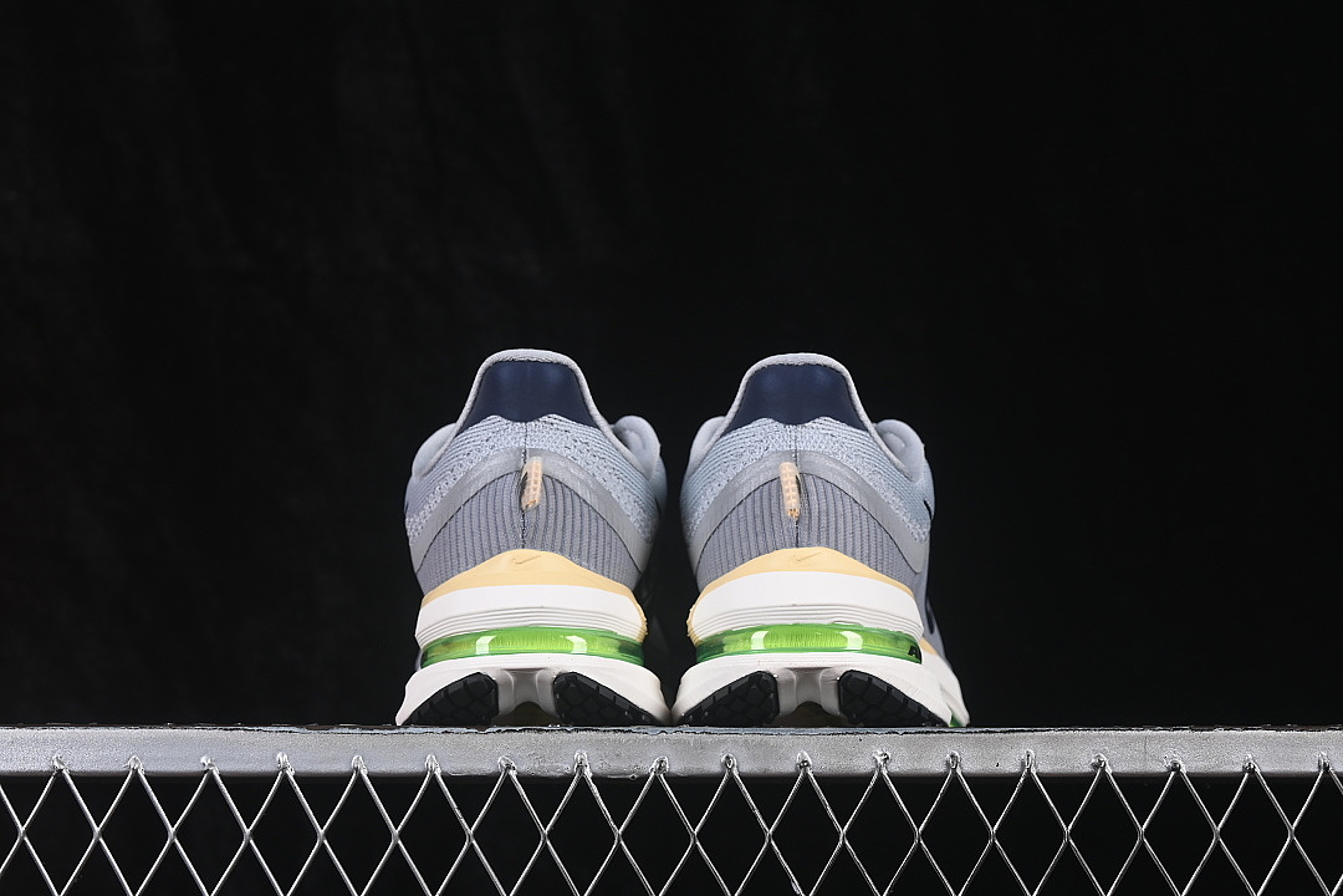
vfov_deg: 18.2
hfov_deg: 27.0
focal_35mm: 75
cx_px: 672
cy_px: 448
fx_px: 2798
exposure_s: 1/80
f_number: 8
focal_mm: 50
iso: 160
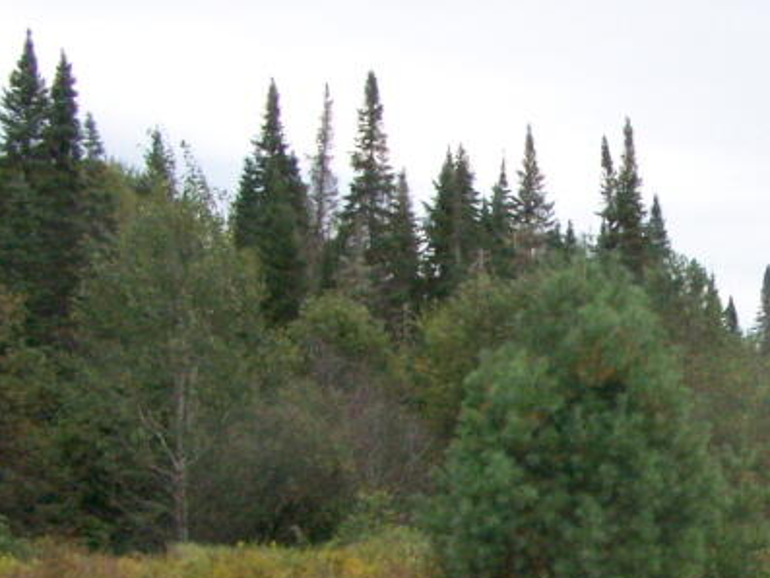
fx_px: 2181
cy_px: 497
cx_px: 958
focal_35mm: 98
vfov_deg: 15.0
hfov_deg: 18.8
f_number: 5.6
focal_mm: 6.3
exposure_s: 1/640
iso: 400
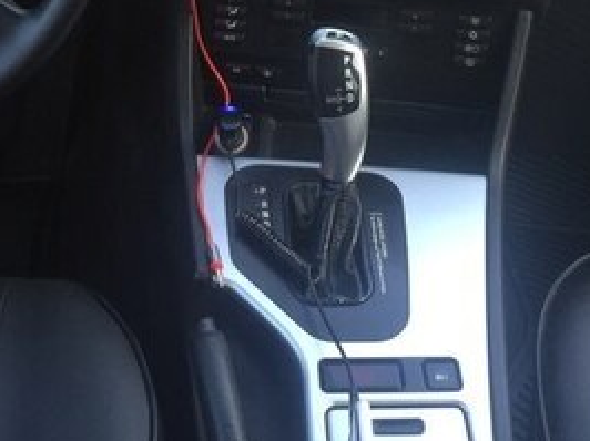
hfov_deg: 27.1
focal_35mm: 72
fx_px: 1226
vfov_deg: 19.2
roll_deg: -2.0
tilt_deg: -23.6
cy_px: -96
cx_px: 286
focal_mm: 4.15
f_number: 2.2
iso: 32
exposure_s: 1/50
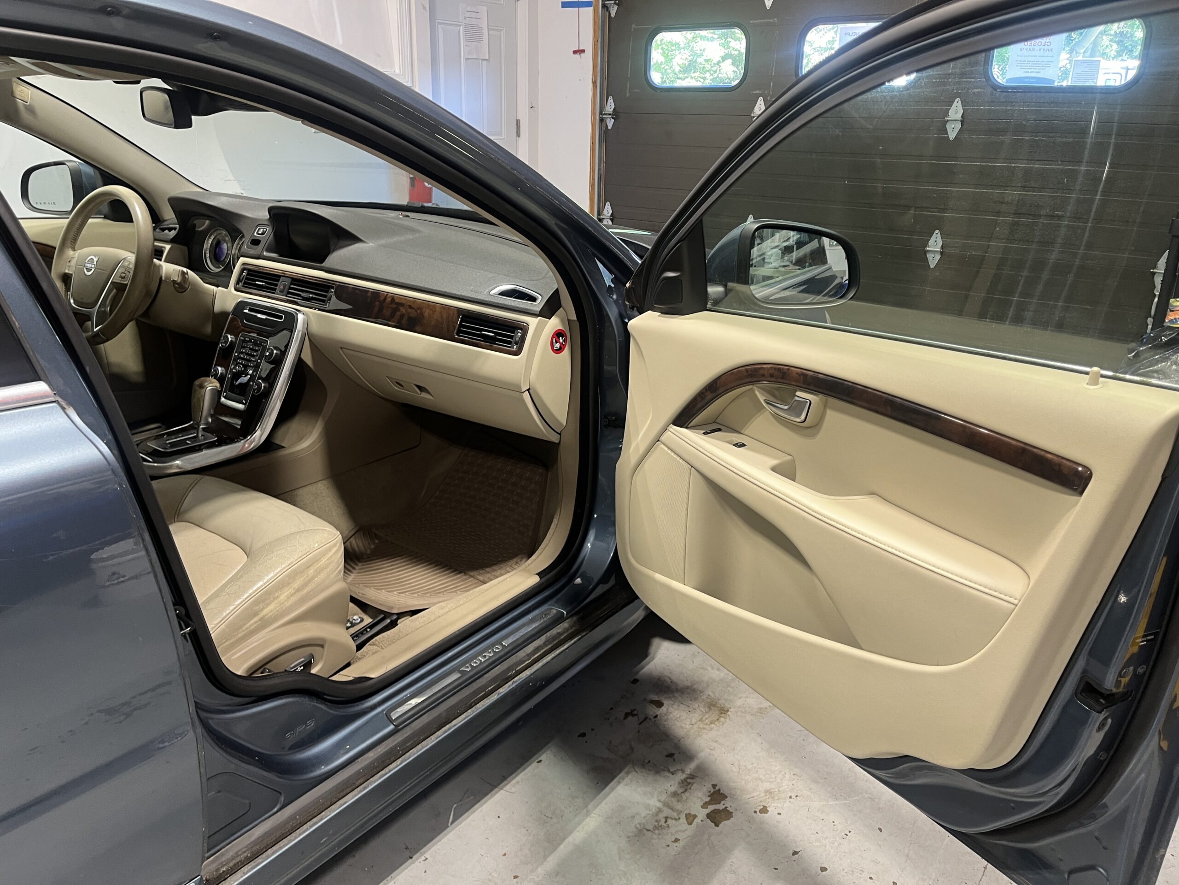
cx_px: 590
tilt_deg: -19.6
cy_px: 442
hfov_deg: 67.3
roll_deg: -0.5
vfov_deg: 53.1
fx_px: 886
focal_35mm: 26
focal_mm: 5.1
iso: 100
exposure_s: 1/60
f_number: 1.6
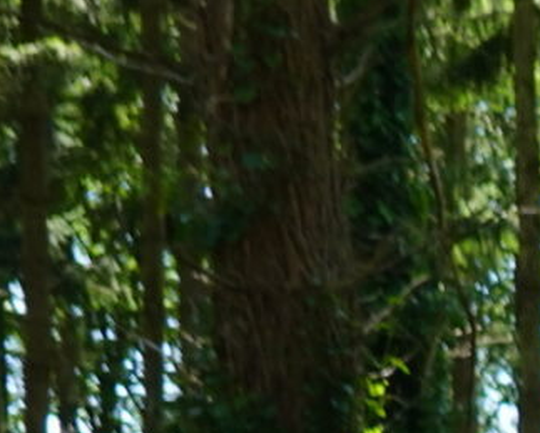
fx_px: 3567
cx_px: 1411
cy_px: 1200
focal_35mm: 223
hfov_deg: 7.9
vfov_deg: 6.5
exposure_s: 1/200
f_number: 3.2
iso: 100
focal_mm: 11.06
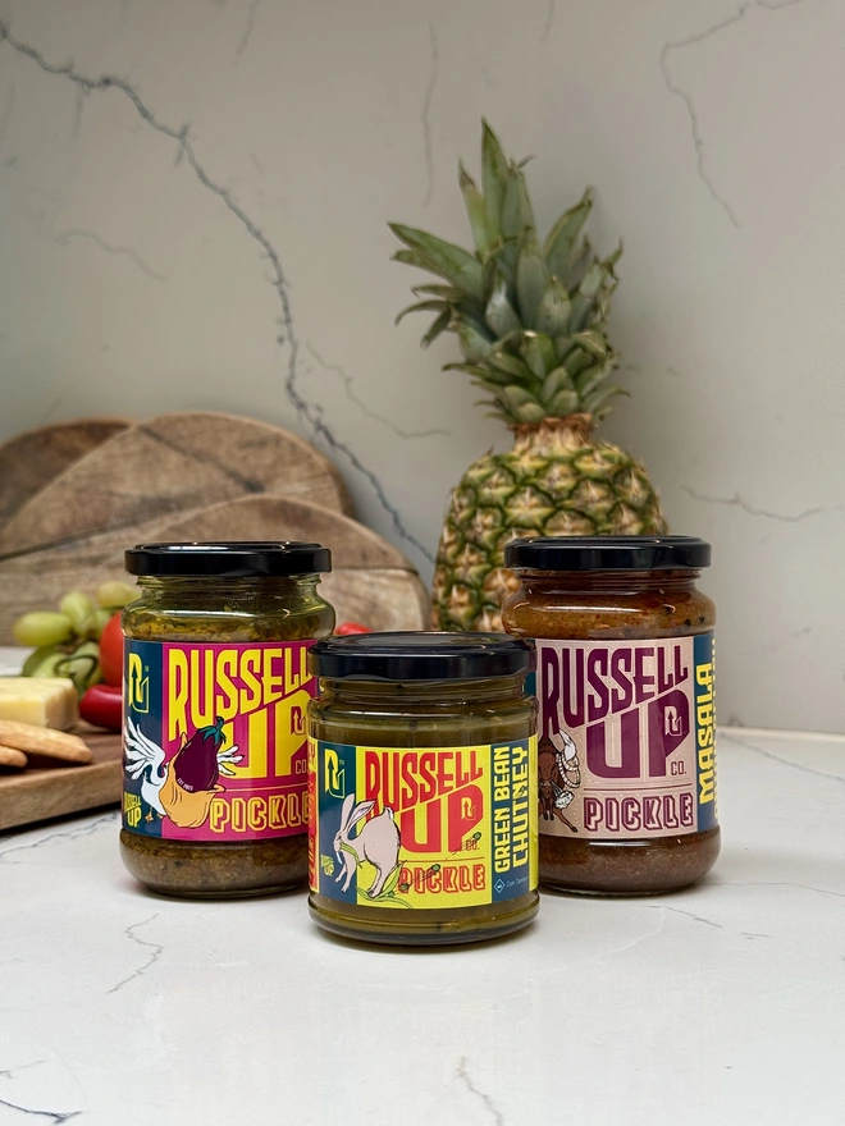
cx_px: 422
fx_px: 1562
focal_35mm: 48
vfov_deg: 39.7
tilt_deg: -1.2
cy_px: 563
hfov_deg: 30.3
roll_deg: +0.8
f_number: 1.78
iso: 50
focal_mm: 6.76
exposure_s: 1/140
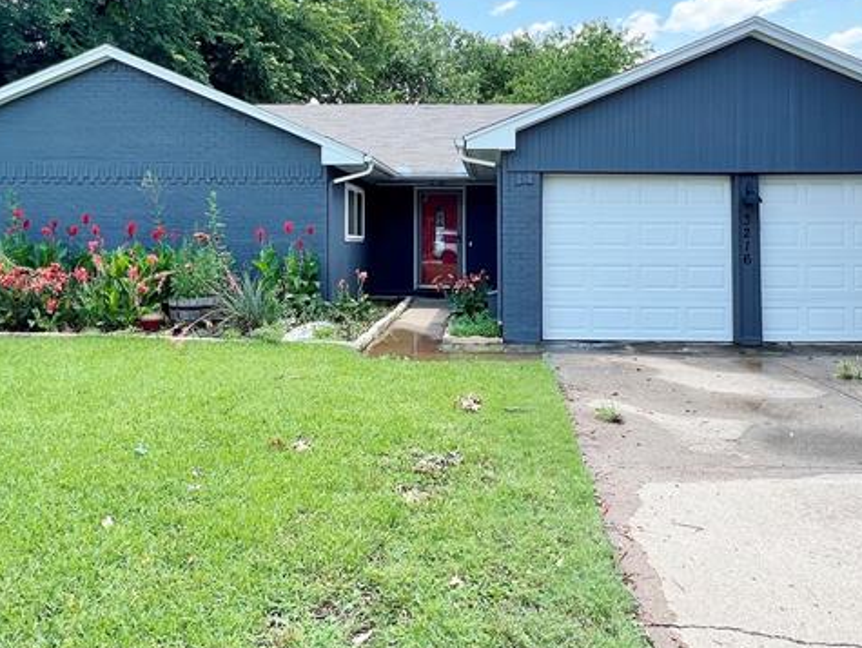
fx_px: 698
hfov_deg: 63.2
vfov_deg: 49.2
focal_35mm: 28
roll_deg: -0.5
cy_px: 234
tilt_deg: -0.1
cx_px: 477
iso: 32
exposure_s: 1/402
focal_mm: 1.57
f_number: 1.8
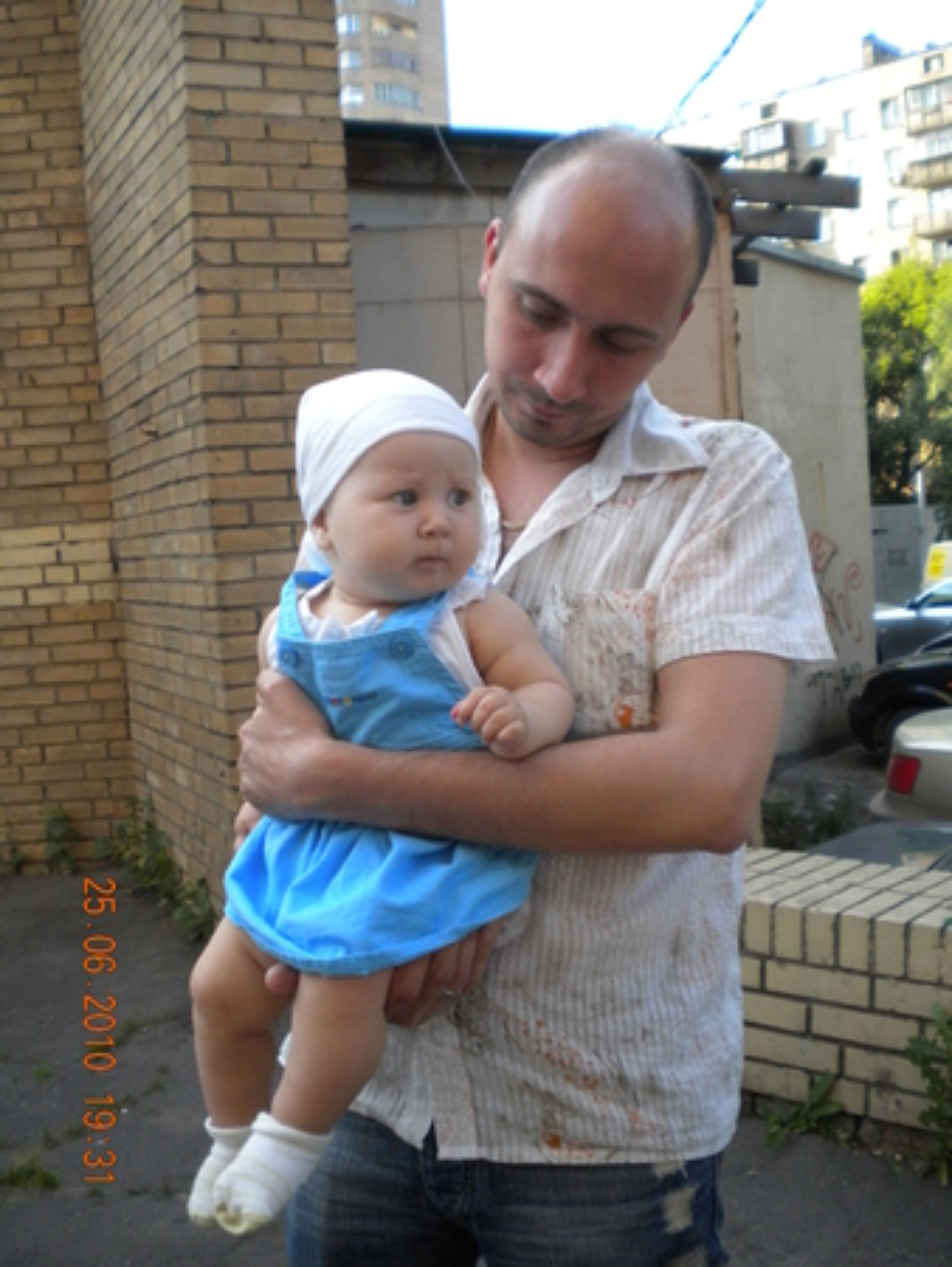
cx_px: 476
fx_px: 1282
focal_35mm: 35
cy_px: 634
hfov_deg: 40.7
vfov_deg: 52.6
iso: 252
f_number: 3.1
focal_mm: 6.3
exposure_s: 1/443
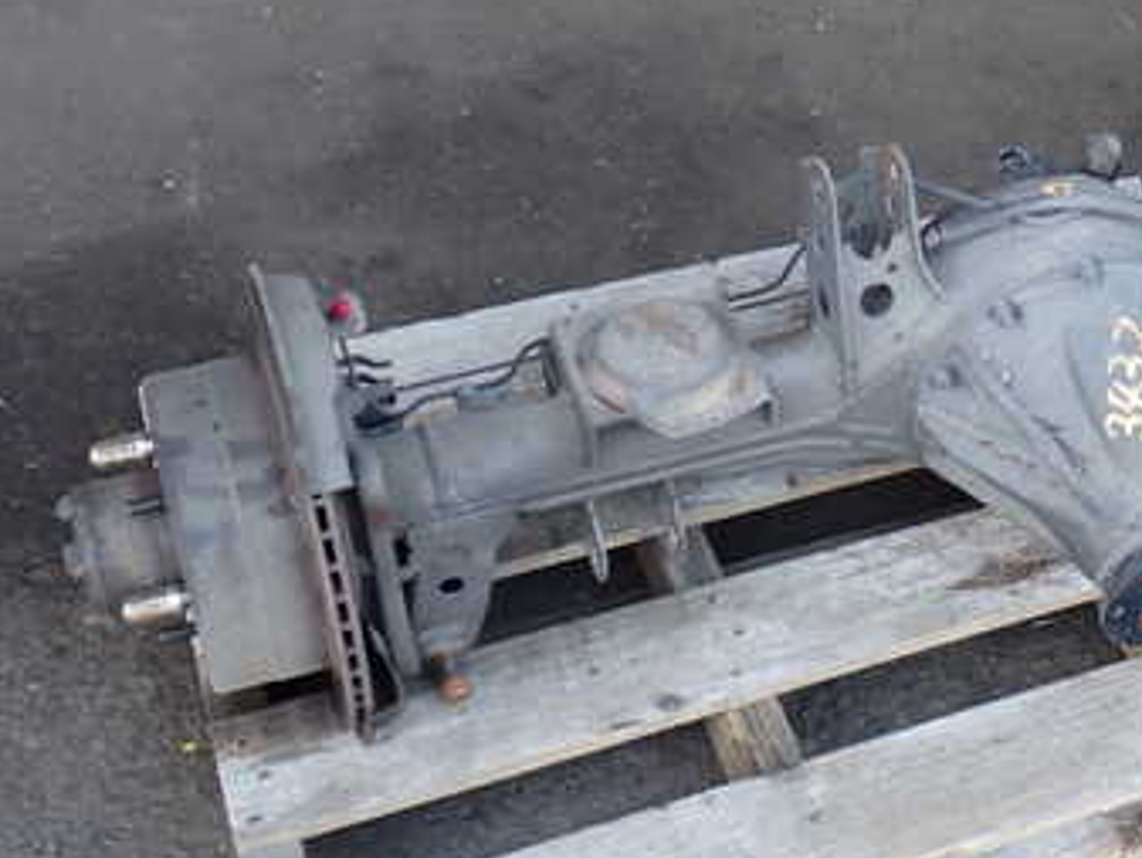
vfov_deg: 25.6
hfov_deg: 32.6
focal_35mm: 57
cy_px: 363
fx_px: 1881
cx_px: 959
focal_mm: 5.79
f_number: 2.4
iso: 125
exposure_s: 1/60
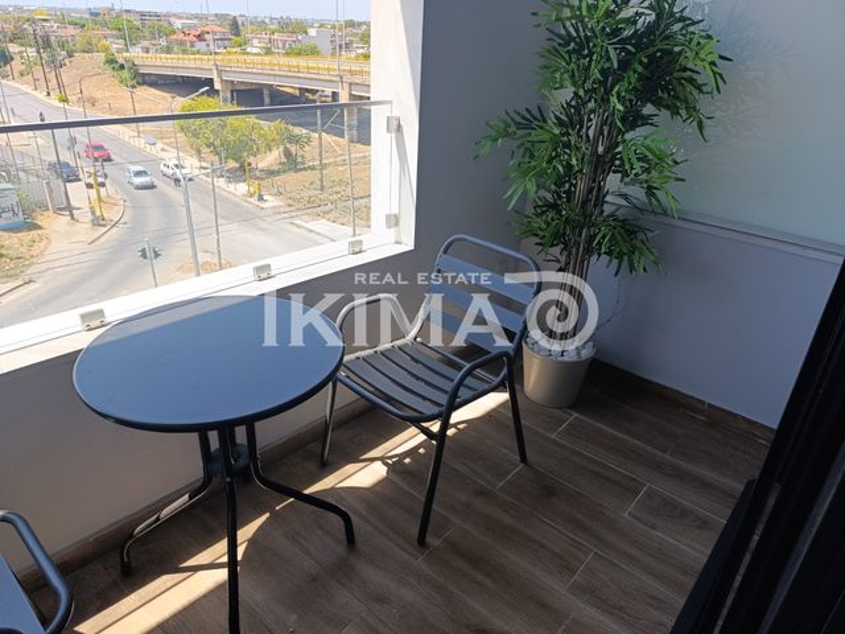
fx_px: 561
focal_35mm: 23
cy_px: 317
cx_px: 422
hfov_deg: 73.9
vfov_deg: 58.9
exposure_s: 1/219
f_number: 1.6
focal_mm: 6.14
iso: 50
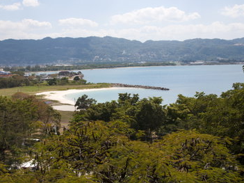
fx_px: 406
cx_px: 112
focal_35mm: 58
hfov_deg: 33.5
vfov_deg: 25.4
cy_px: 91
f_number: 8
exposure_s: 1/400
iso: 200
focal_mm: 35
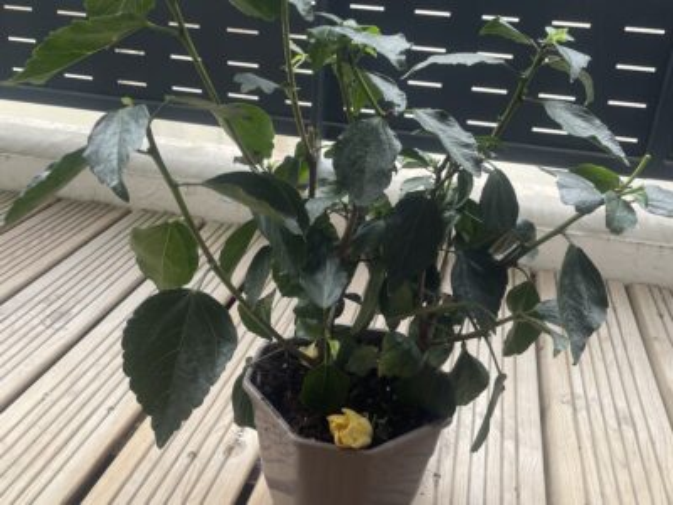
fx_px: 505
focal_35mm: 26
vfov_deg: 53.1
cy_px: 252
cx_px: 336
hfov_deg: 67.3
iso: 80
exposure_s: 1/121
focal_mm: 4.2
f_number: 1.6
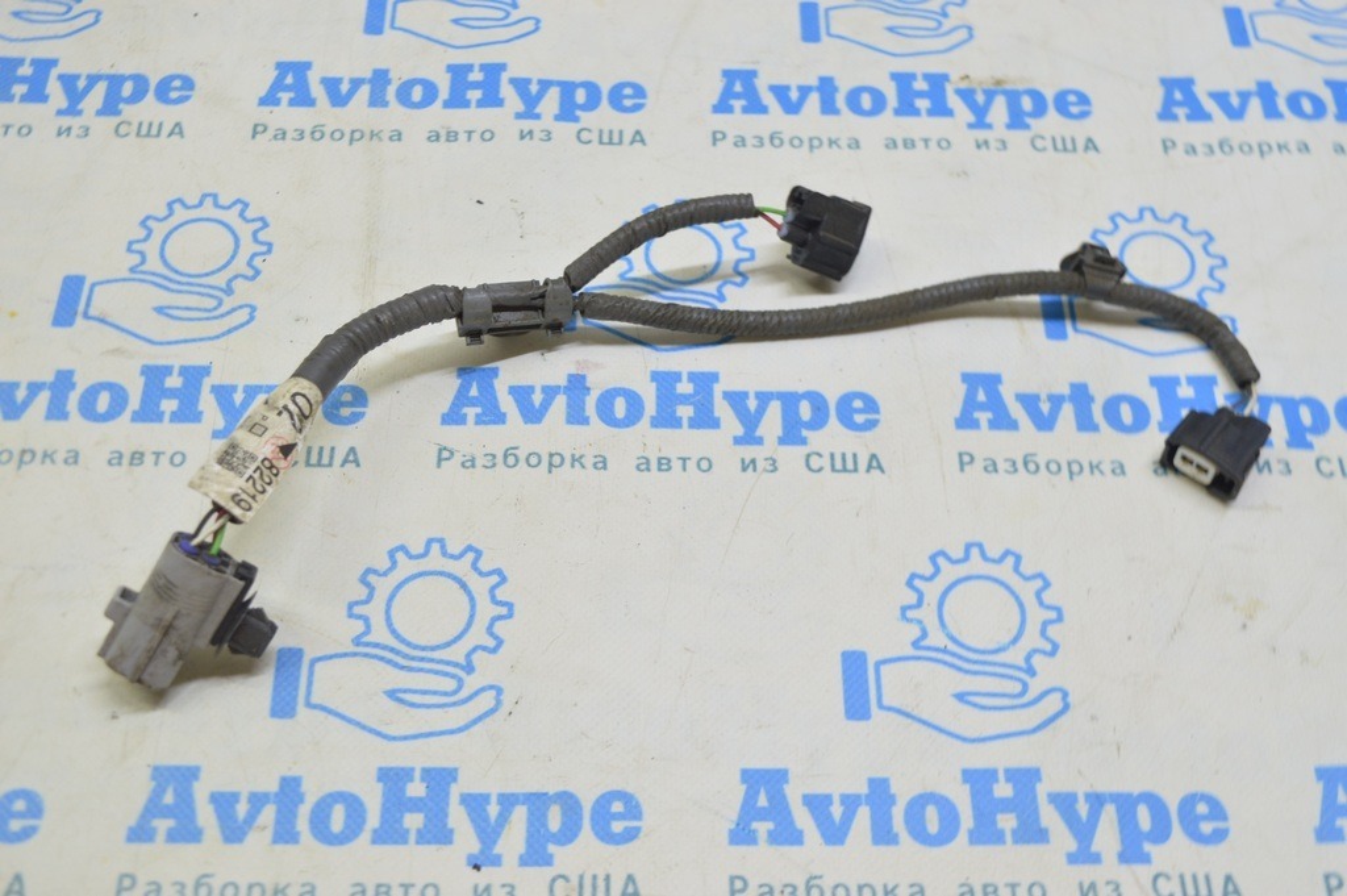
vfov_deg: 29.8
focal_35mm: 45
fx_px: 1682
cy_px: 448
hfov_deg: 43.6
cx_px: 674
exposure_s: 1/25
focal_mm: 30
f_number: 5.6
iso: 400
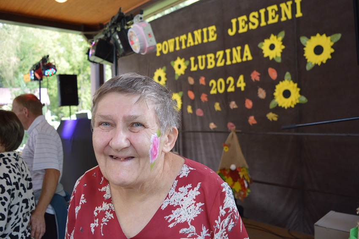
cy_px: 120
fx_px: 299
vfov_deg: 43.5
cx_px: 180
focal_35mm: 30
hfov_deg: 62.0
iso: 640
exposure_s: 1/60
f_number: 3.8
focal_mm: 20
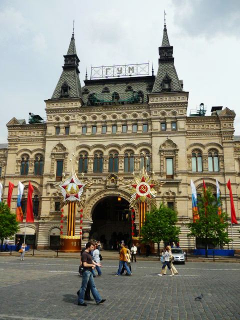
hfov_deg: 42.9
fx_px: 305
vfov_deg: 55.4
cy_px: 160
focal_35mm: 33
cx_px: 120
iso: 100
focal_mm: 5.5
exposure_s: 1/250
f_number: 8
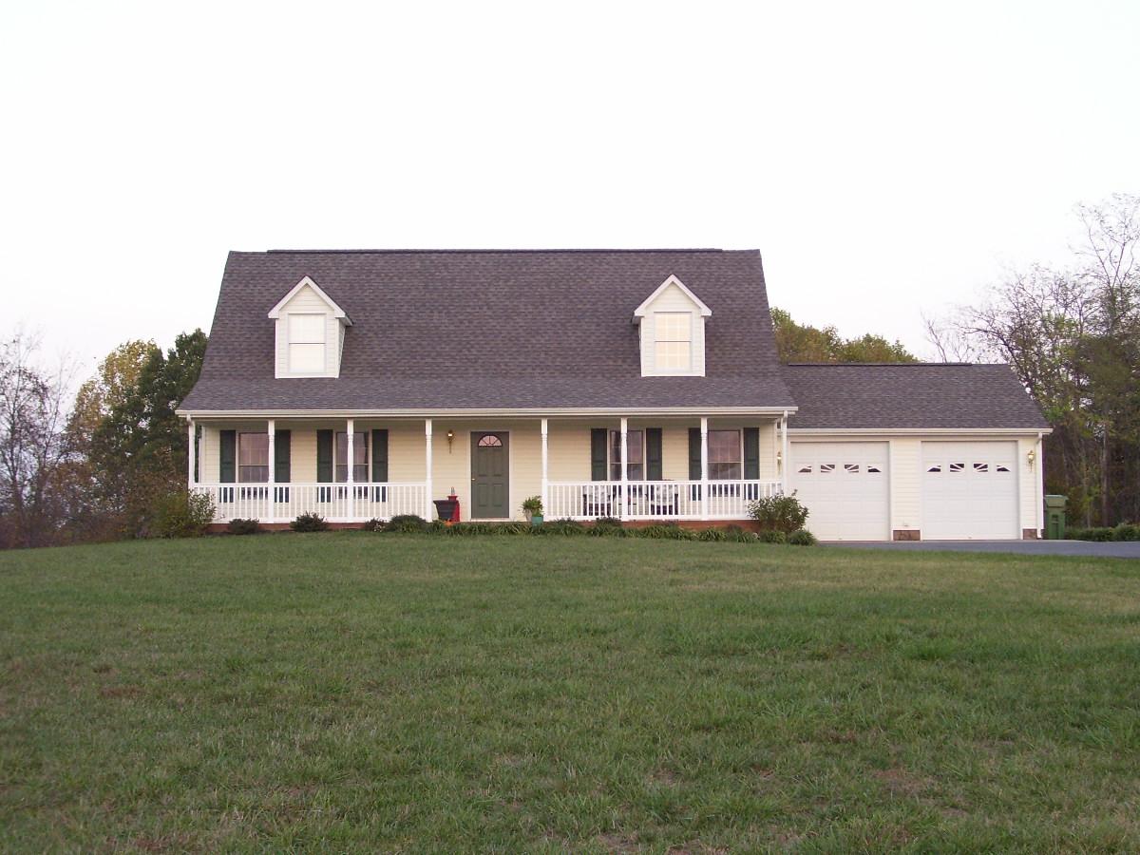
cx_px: 570
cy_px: 428
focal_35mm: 53
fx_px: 1745
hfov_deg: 36.2
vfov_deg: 27.5
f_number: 3.4
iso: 125
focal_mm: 8.6
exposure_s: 1/60
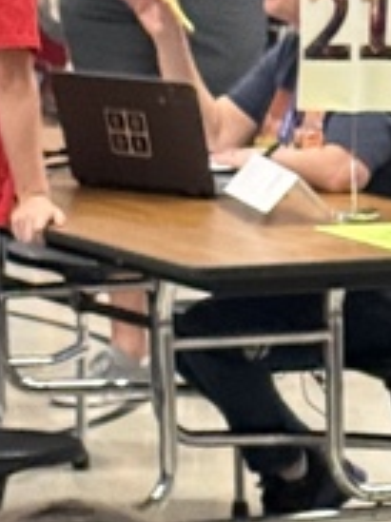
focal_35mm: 269
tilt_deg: -17.7
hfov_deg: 5.4
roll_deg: -2.0
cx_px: 813
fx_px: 4056
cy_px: 1141
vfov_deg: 7.0
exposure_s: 1/40
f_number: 1.78
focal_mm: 6.76
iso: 200
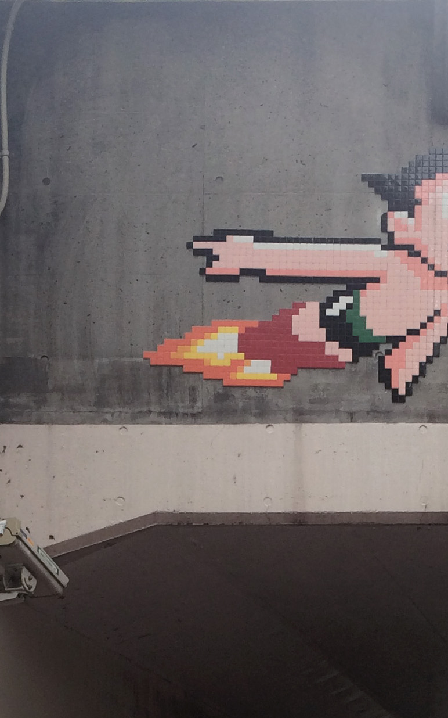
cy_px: 795
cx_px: 265
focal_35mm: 84
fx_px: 1642
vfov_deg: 23.1
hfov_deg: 15.5
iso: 2000
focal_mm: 4.12
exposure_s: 1/15
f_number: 2.2
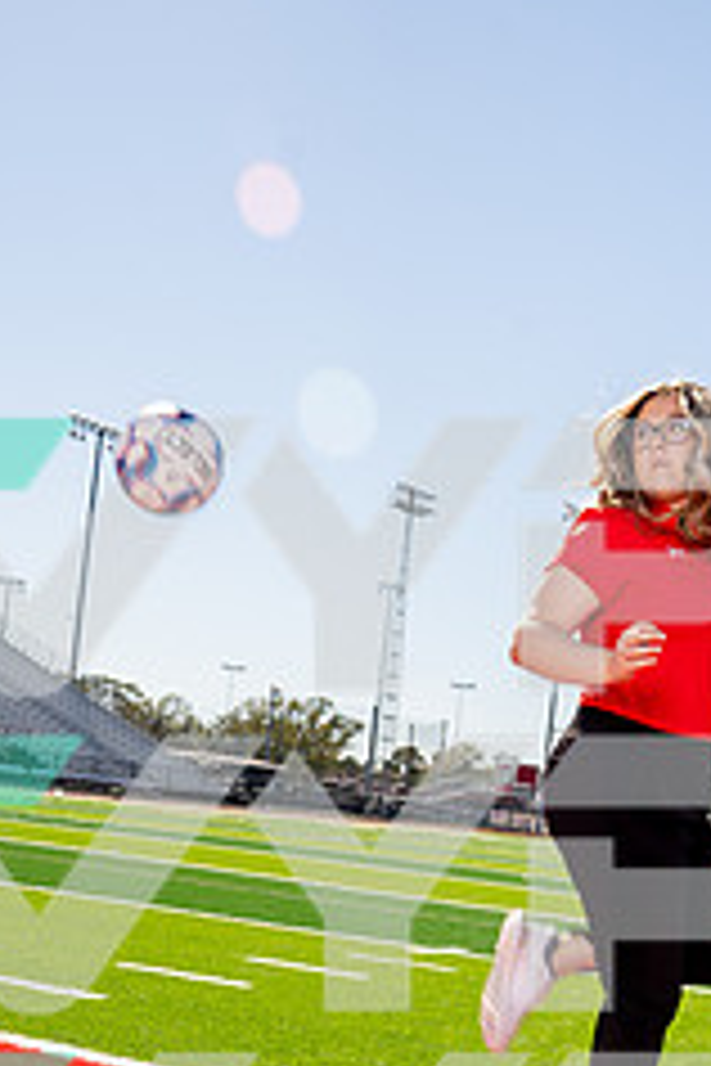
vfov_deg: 33.8
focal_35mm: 57
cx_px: 477
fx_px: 1688
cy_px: 877
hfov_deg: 23.7
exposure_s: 1/250
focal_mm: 30
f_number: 7.1
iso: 100
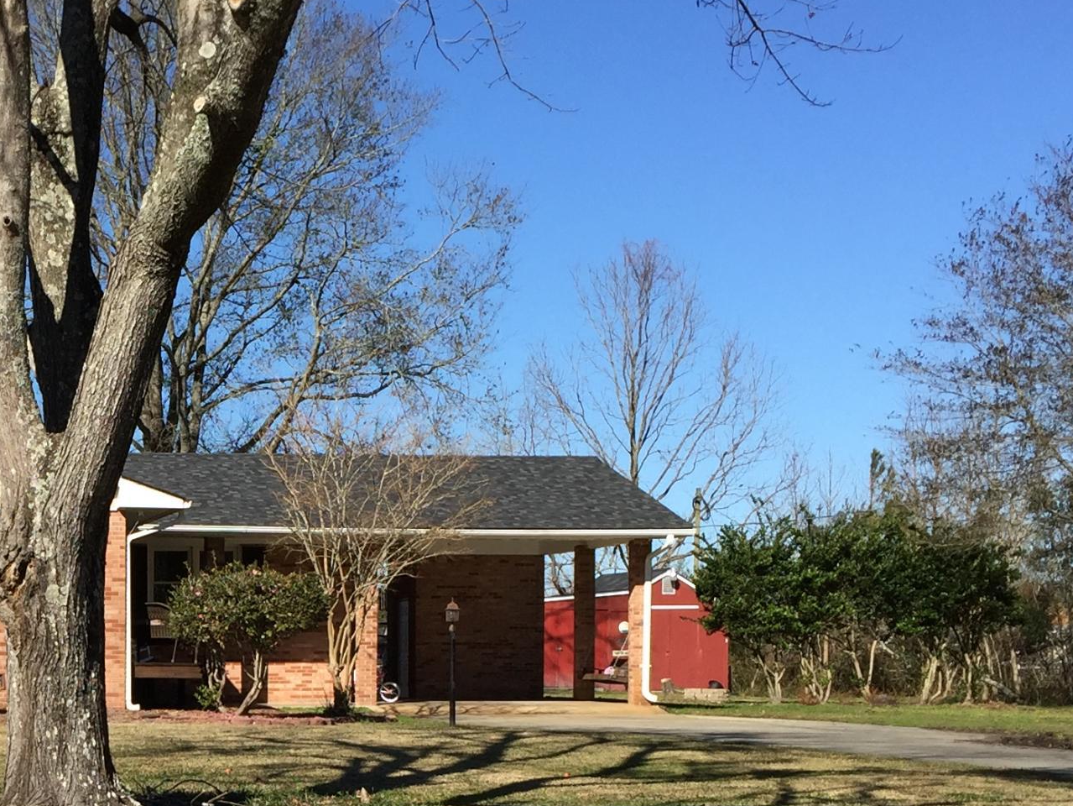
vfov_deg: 21.0
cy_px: 777
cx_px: 47
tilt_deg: -1.1
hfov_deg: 27.2
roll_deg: -1.4
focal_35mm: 68
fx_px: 2108
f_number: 2.2
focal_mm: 4.15
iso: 32
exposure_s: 1/1980
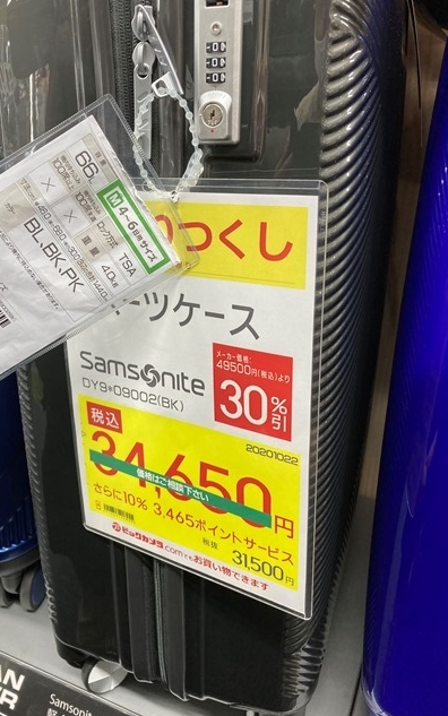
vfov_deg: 62.9
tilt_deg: -20.2
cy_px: 356
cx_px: 186
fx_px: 586
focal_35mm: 30
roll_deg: -0.9
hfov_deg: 41.7
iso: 64
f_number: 1.8
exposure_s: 1/50
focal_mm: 3.99
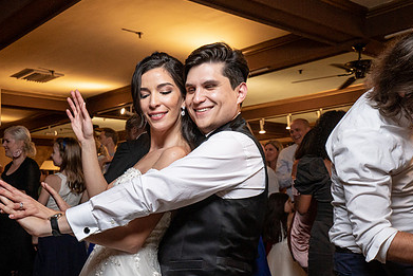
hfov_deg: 45.0
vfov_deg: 31.0
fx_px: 493
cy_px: 179
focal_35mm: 43
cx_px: 151
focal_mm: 29
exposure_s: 1/200
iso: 2000
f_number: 5.6
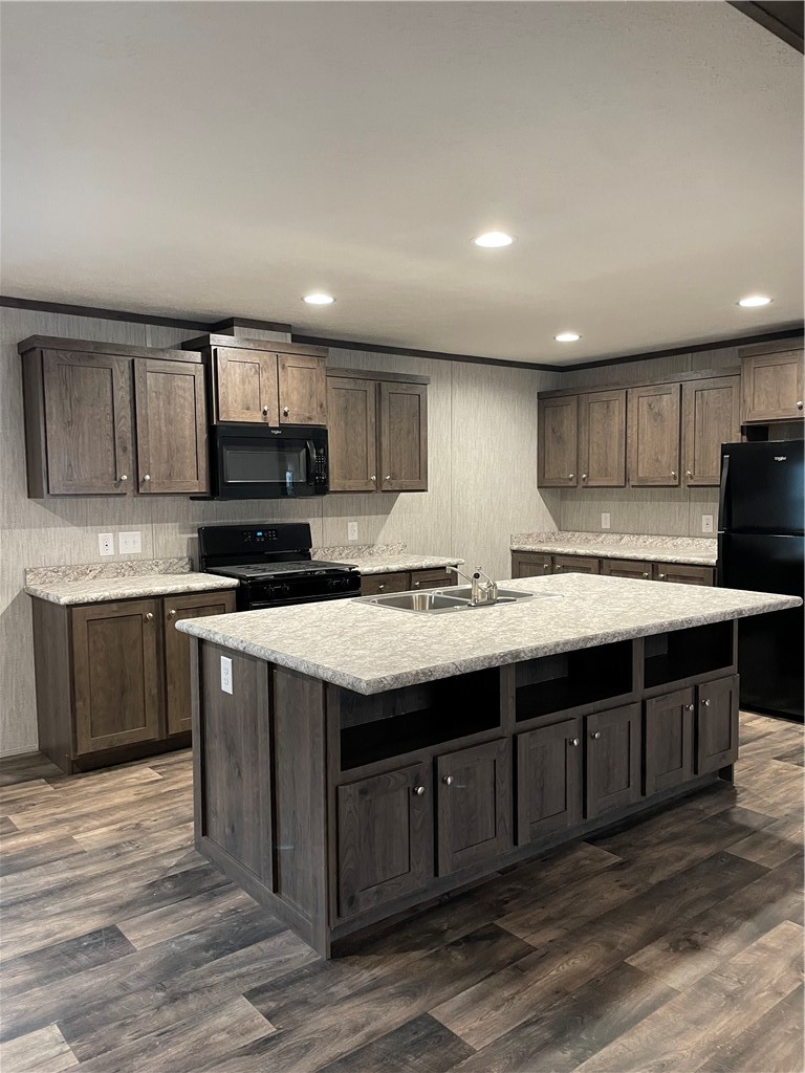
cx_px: 402
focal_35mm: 26
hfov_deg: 53.1
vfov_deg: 67.3
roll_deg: +0.7
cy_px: 536
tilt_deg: -4.4
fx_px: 806
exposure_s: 1/60
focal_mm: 4.2
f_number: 1.6
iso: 250
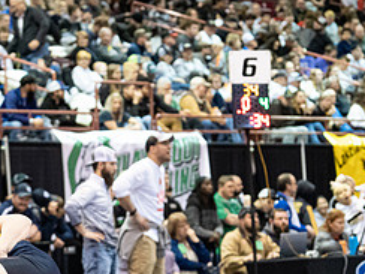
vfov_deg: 6.6
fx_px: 2362
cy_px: 234
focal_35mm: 224
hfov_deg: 8.8
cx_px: 61
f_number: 4
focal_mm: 98
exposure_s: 1/500
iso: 10000
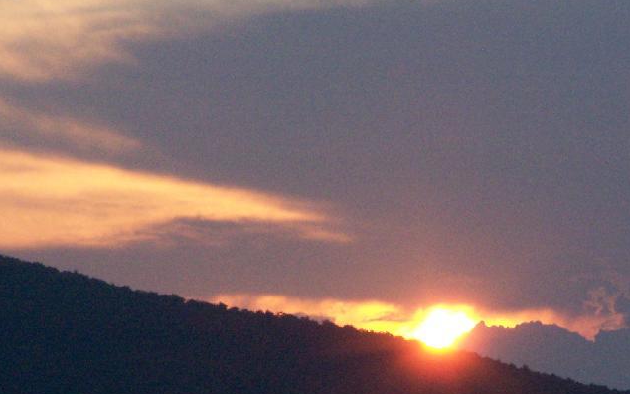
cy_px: 360
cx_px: 426
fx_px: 6146
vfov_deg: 3.7
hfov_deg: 5.9
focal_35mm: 358
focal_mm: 34.6
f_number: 6.3
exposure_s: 1/800
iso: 400
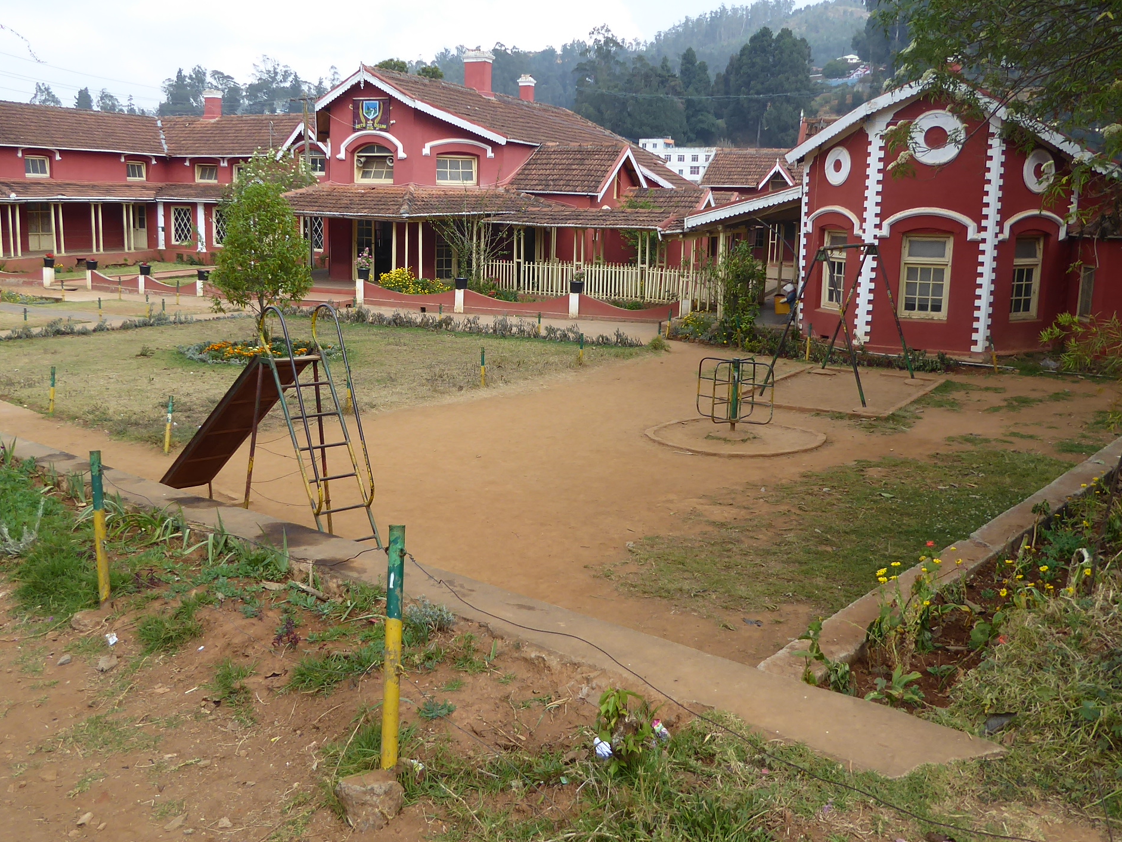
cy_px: 367
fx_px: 1102
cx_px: 503
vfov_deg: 41.7
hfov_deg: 53.8
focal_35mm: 34
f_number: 3.3
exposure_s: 1/400
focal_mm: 4.3
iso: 80
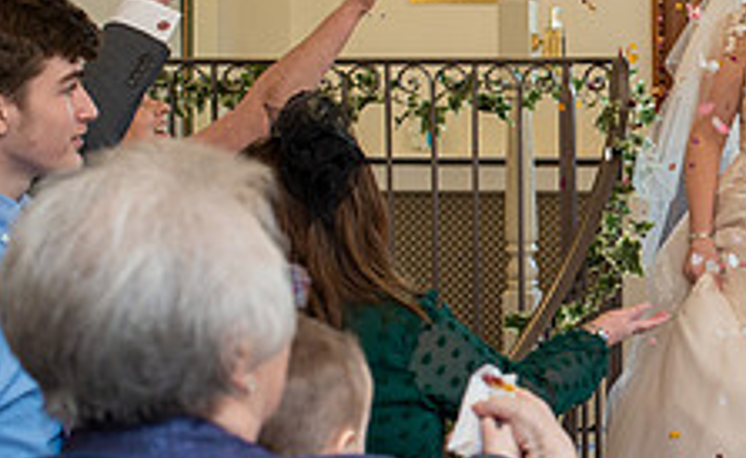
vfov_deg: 13.9
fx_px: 1882
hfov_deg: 20.8
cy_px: 231
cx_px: 910
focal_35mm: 93
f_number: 4
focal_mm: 35
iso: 640
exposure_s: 1/320
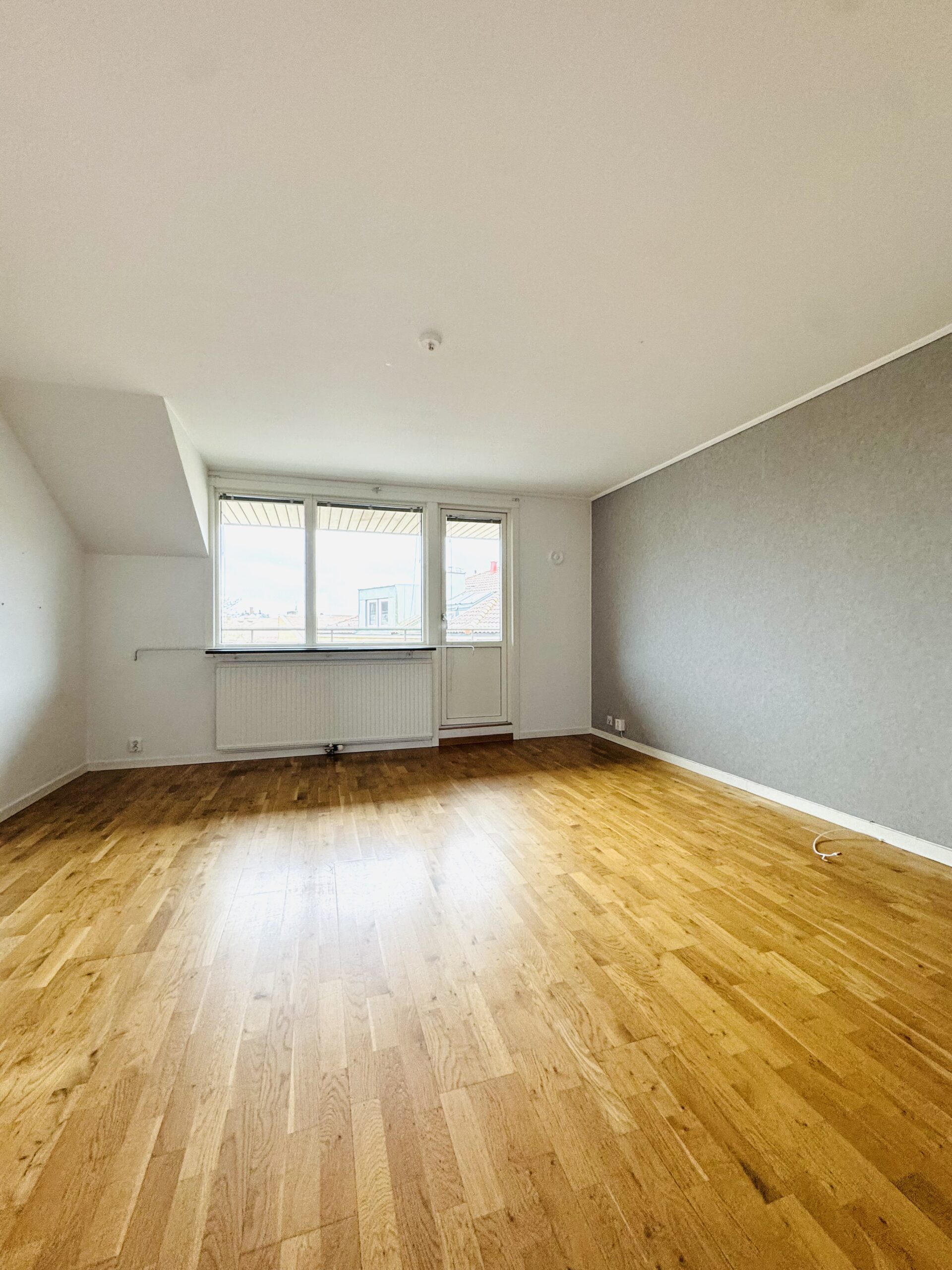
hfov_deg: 85.7
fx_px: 513
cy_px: 635
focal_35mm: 14
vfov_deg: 102.1
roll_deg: -0.4
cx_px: 476
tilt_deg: +0.4
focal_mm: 2.22
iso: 200
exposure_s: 1/99
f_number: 2.2
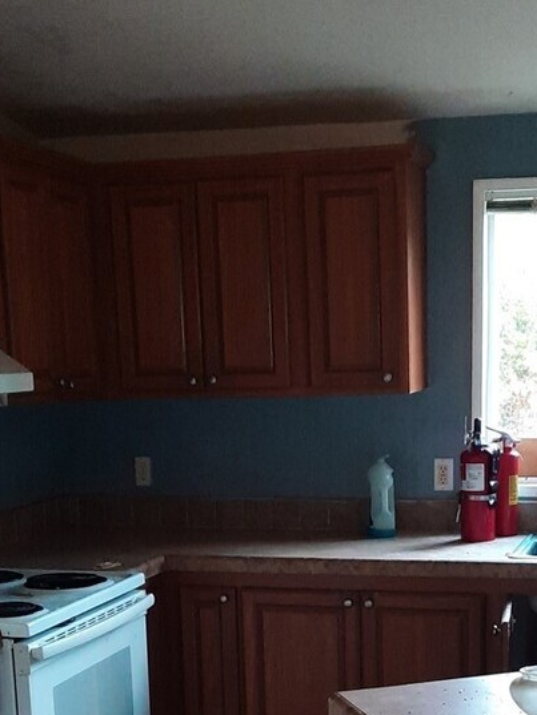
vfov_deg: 27.6
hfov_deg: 21.8
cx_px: 364
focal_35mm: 67
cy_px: 682
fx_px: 1385
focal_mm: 4.6
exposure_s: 1/60
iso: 250
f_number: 2
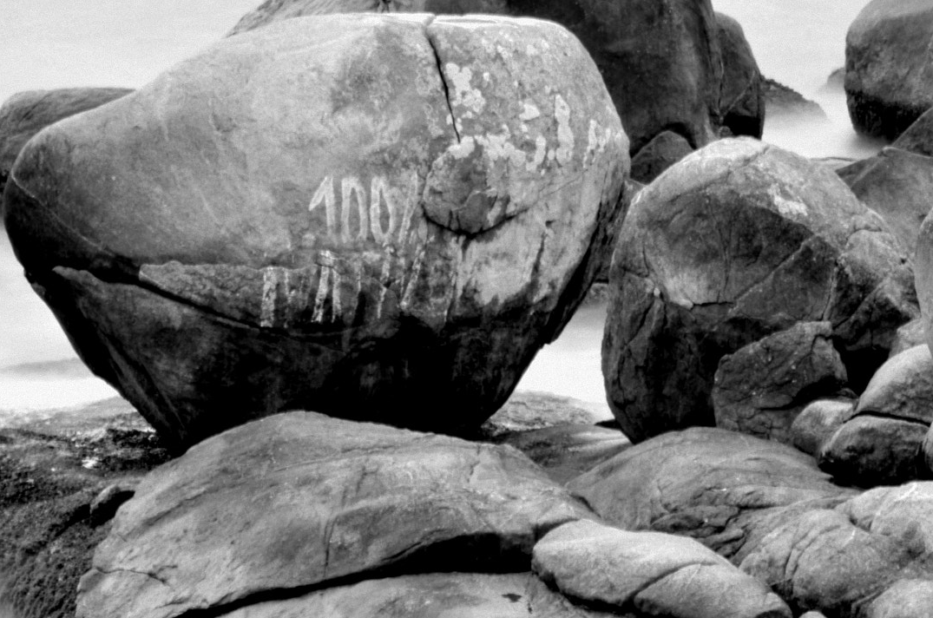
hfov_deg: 10.3
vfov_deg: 6.8
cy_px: 421
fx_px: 5173
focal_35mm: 200
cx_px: 227
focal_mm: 70
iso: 100
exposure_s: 25
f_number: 32
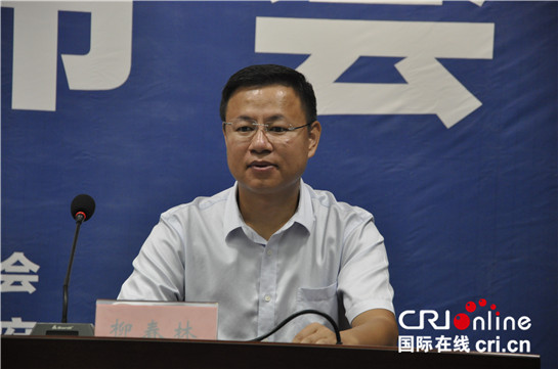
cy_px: 184
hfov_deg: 13.1
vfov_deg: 8.7
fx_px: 2436
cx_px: 279
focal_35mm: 158
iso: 1250
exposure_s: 1/125
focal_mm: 105
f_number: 5.6
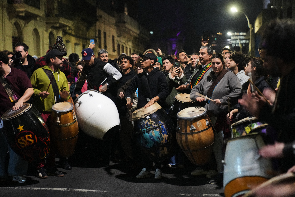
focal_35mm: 70
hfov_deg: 28.8
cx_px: 148
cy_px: 98
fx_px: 574
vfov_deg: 19.5
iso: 6400
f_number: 2.8
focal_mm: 70
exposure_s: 1/125
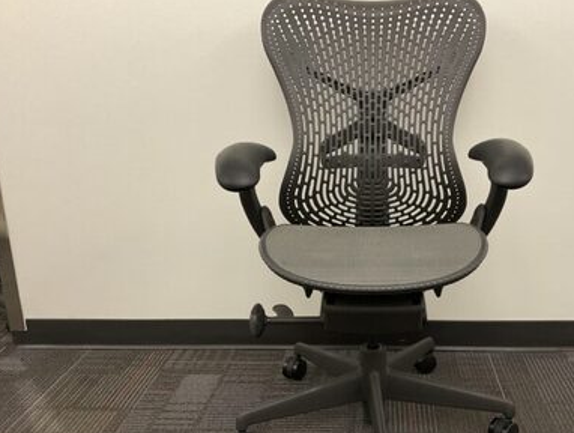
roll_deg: +0.4
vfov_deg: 37.7
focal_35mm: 38
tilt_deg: -17.1
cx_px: 359
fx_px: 631
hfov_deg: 48.4
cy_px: 252
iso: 160
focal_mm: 3
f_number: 1.8
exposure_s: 1/60
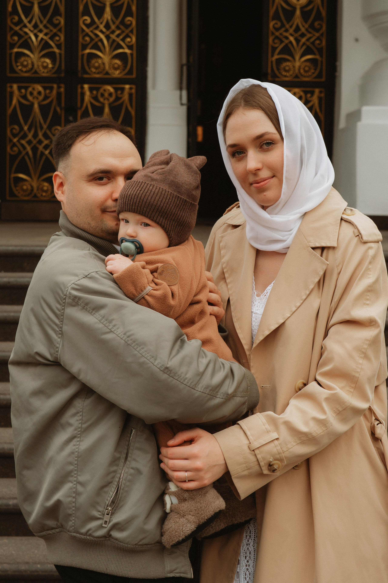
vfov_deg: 35.1
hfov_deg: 23.8
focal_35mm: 57
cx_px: 194
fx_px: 922
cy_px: 292
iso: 160
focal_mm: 38
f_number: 5
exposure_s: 1/320
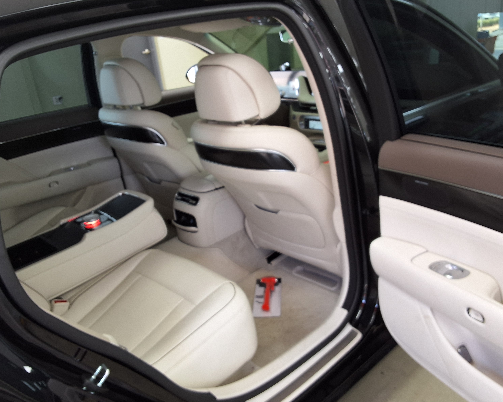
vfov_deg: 48.5
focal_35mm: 30
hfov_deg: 58.8
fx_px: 447
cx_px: 262
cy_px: 202
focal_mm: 2.91
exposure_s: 1/40
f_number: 1.9
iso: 50
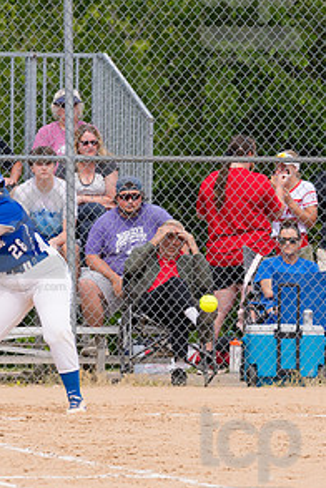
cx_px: 15
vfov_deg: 3.5
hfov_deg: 2.3
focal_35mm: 592
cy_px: 234
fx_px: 8041
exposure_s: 1/1600
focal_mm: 200
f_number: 5.6
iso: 320
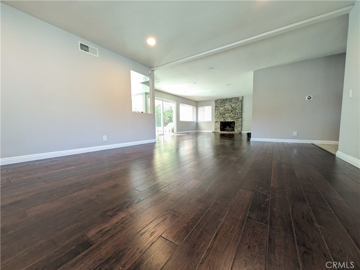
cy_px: 135
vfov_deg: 85.7
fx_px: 146
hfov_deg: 102.0
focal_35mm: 14
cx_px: 180
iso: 261
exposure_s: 1/40
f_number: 2.2
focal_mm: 1.83
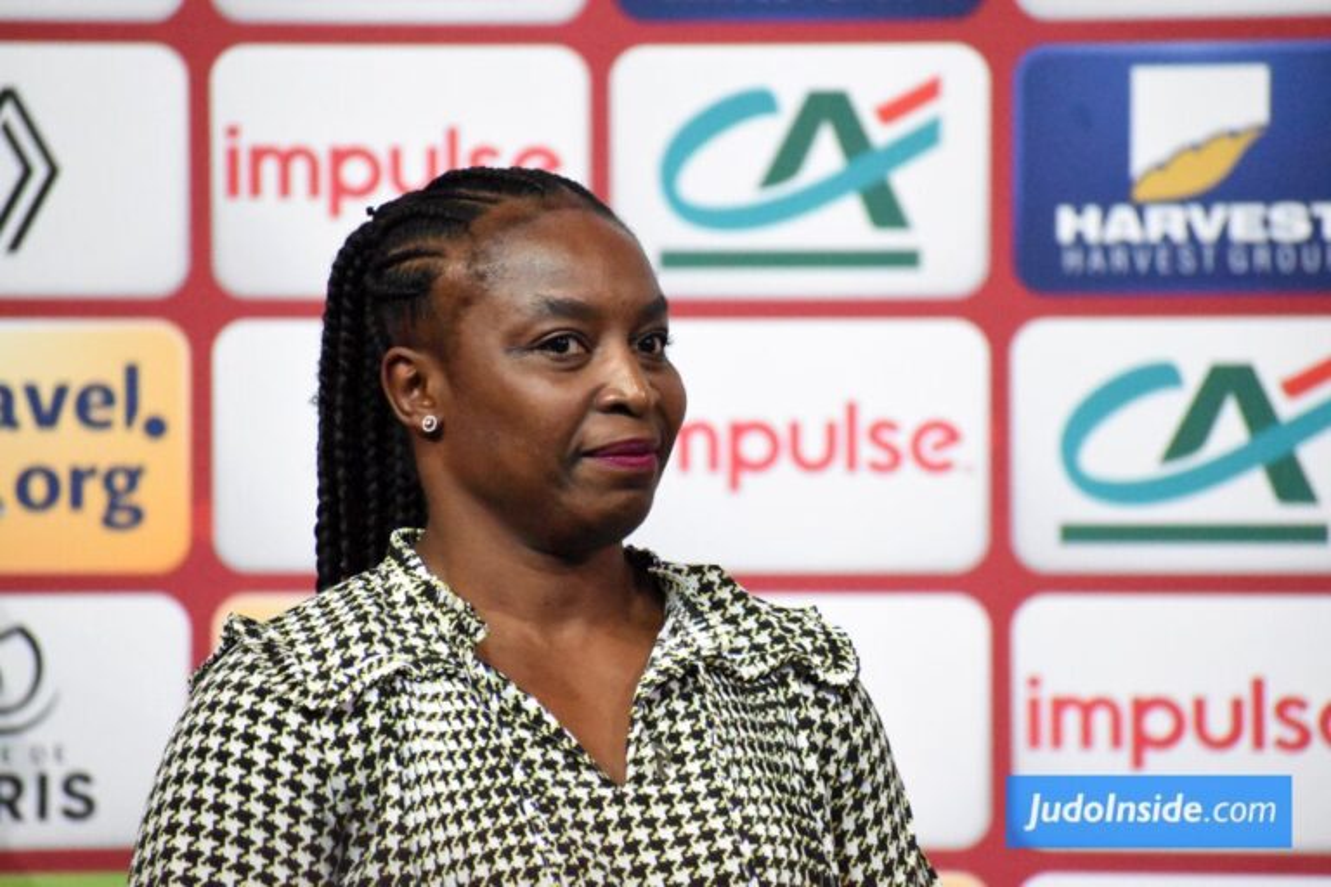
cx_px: 666
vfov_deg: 3.4
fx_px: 14973
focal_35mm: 405
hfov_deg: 5.1
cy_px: 444
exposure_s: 1/640
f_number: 7.1
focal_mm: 270
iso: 12800
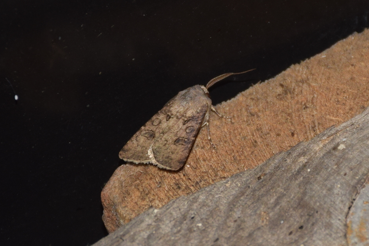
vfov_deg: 6.5
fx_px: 2183
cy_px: 122
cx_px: 183
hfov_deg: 9.7
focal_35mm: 213
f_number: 7.1
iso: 320
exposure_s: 1/60
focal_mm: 140
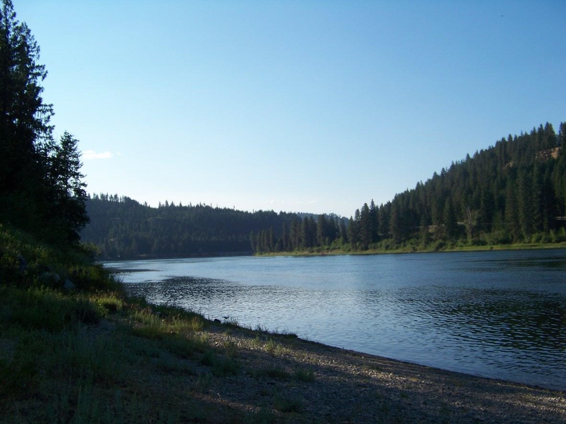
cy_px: 229
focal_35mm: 39
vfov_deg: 36.8
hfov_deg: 47.9
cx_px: 276
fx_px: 638
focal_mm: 5.85
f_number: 2.8
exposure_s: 1/1000
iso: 64
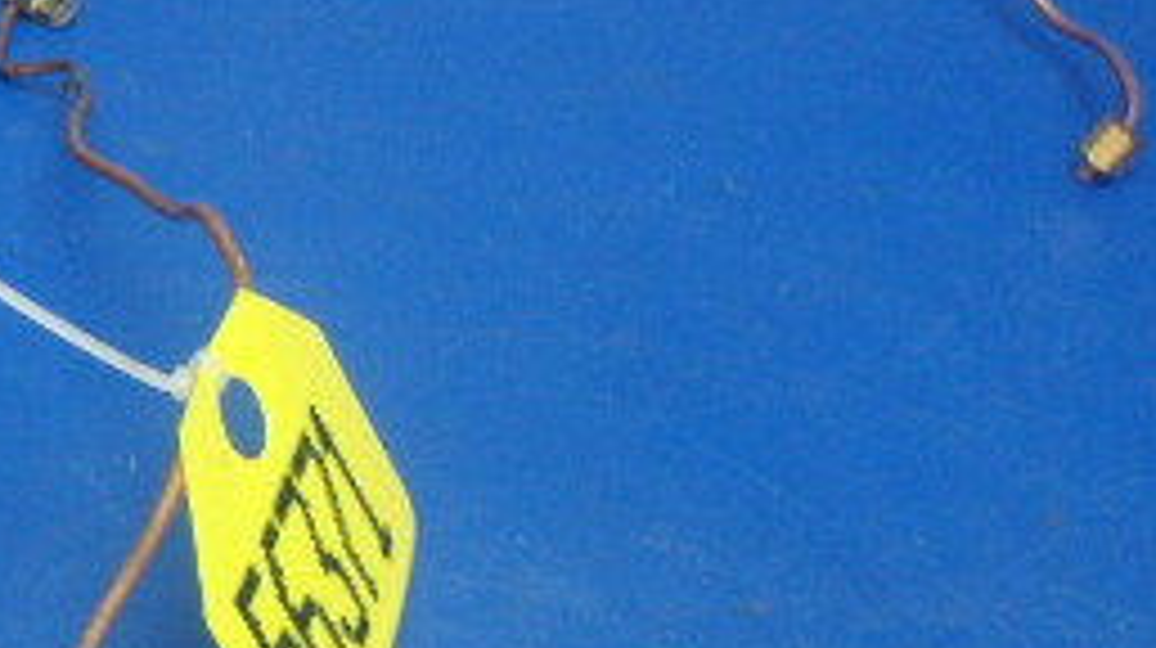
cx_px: 54
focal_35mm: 76
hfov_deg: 26.7
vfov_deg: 15.8
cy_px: 382
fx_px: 2327
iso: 500
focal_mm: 5
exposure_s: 1/30
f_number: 3.9
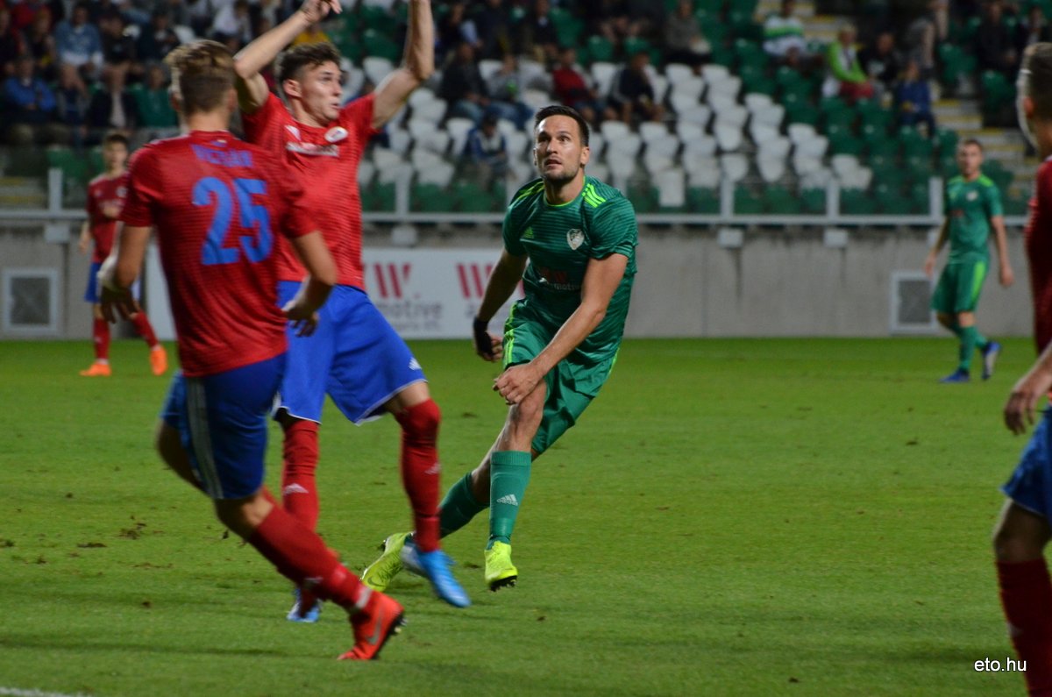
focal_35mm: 315
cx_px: 526
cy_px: 348
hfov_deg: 6.6
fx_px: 9187
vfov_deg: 4.3
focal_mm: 210
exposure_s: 1/400
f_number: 5.3
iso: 1600
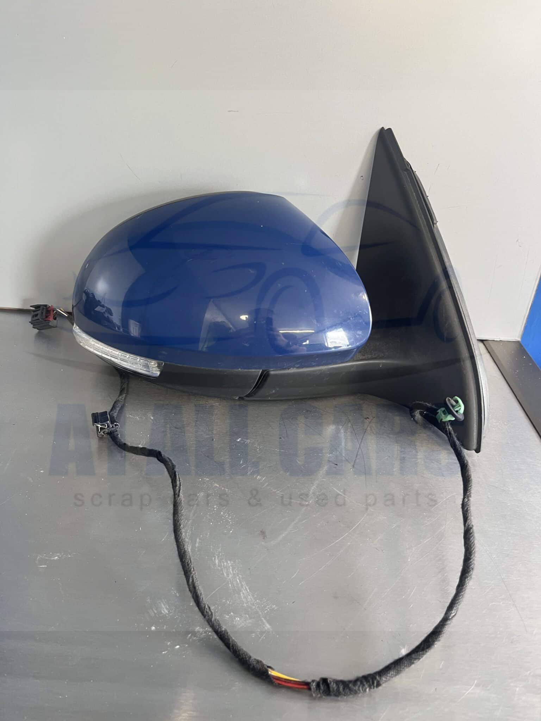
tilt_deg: -29.4
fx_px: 542
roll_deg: -3.5
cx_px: 270
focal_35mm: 26
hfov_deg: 53.1
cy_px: 360
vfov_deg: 67.3
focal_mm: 5.1
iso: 125
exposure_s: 1/86
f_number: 1.6
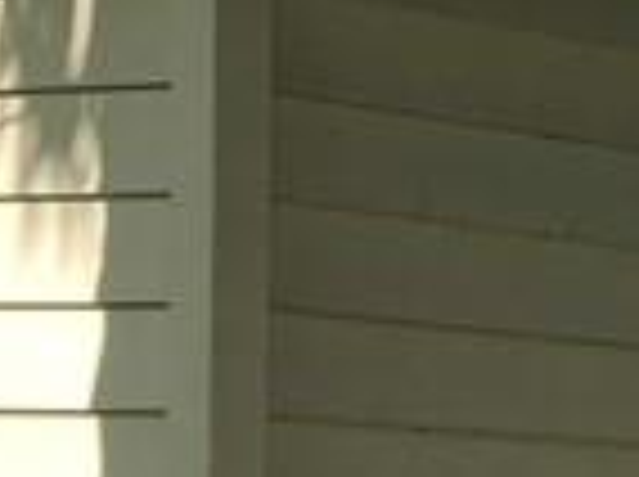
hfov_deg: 7.8
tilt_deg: -2.5
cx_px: 2200
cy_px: 716
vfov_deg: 7.2
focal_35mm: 202
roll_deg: +0.0
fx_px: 3723
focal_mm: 3.99
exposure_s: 1/1548
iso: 20
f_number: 1.8
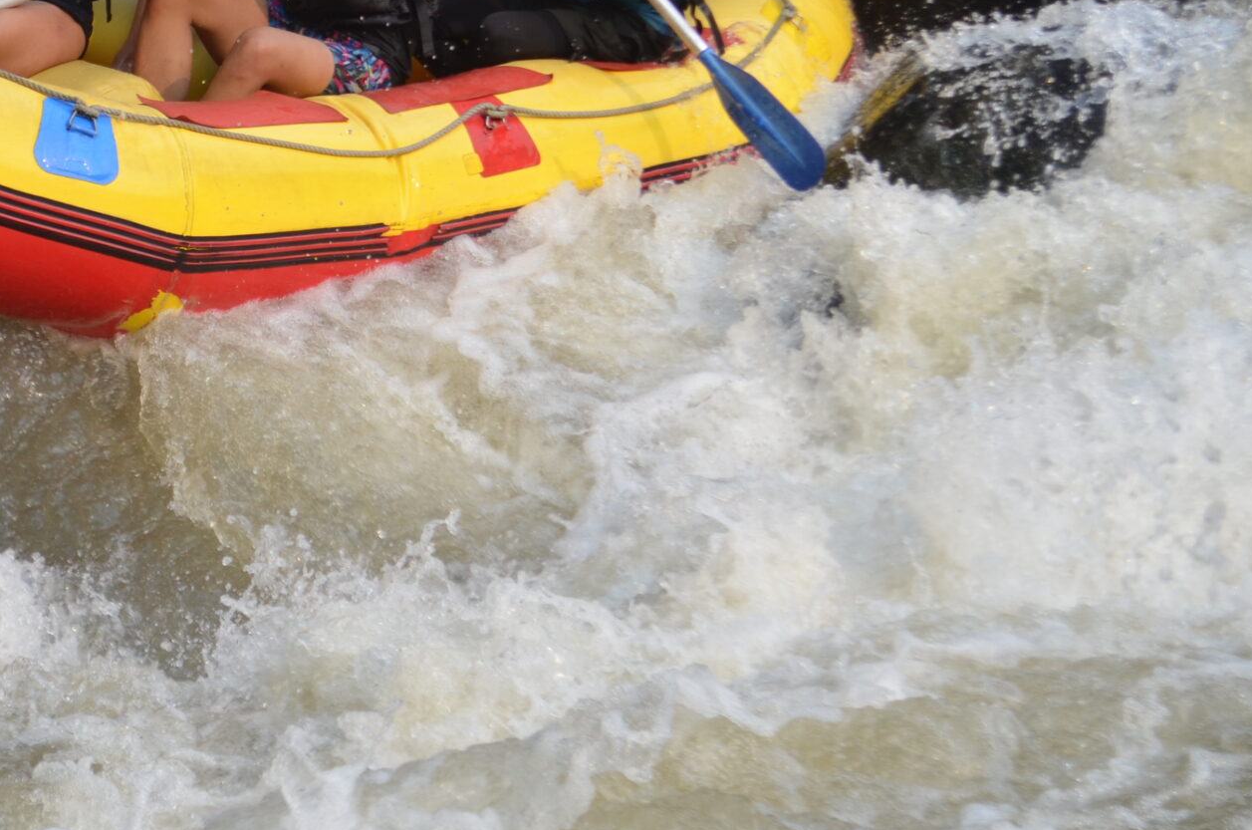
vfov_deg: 8.1
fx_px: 5832
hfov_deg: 12.2
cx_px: 190
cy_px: 5
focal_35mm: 168
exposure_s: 1/320
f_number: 6.3
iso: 200
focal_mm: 55
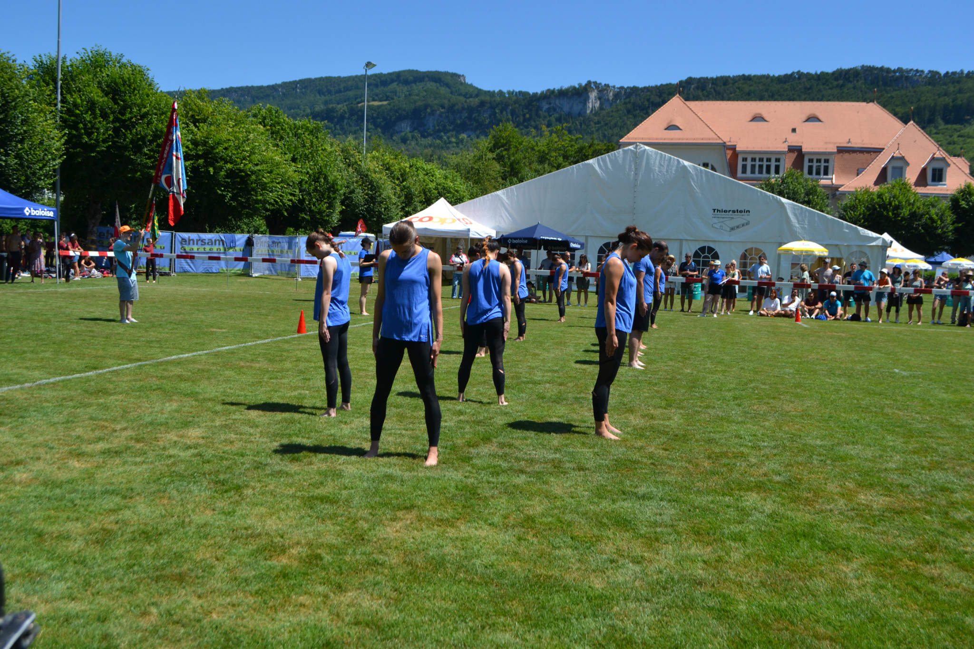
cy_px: 324
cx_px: 487
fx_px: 893
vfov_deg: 40.0
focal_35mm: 33
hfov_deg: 57.2
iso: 400
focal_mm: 22
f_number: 6.3
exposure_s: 1/1600
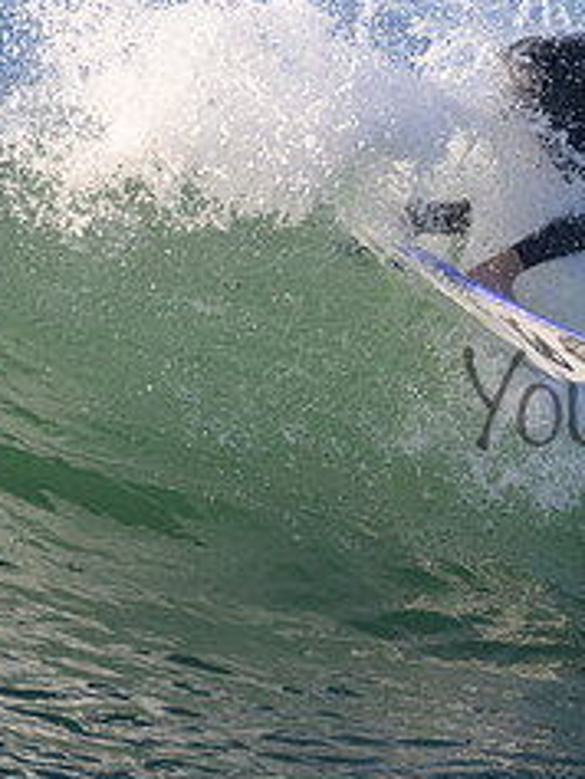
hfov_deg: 0.8
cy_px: 370
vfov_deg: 1.1
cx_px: 802
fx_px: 42324
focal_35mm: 1880
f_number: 11
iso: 2800
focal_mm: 800
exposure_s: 1/2000
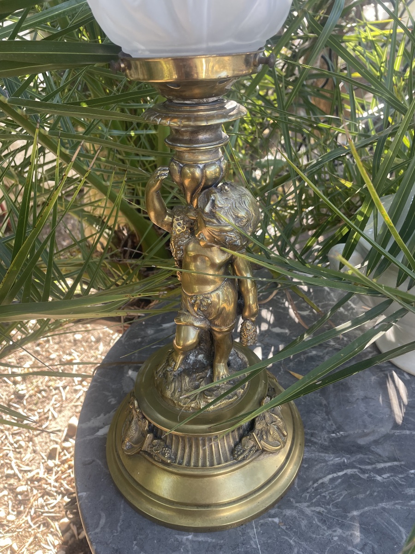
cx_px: 208
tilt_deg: -31.3
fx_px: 416
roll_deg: -0.4
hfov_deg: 53.1
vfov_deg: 67.3
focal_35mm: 26
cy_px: 277
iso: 50
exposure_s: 1/121
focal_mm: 4.2
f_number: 1.6
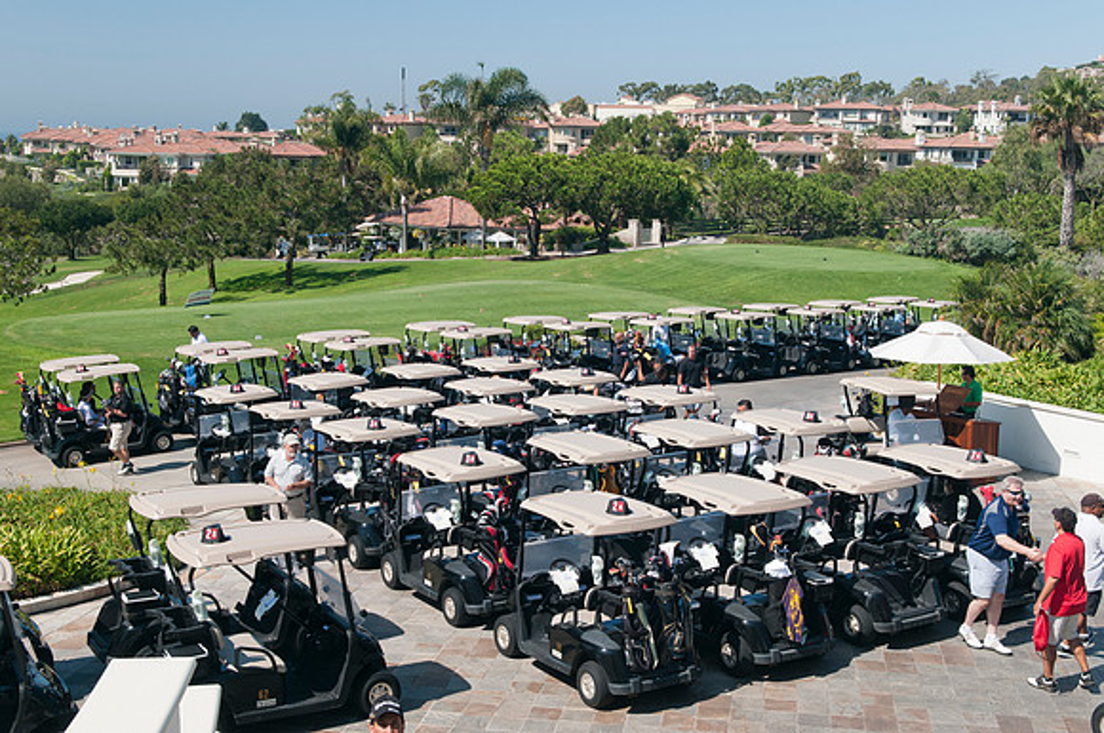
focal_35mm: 45
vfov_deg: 29.8
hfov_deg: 43.7
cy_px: 366
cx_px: 552
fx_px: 1378
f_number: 8
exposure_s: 1/250
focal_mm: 30
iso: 200
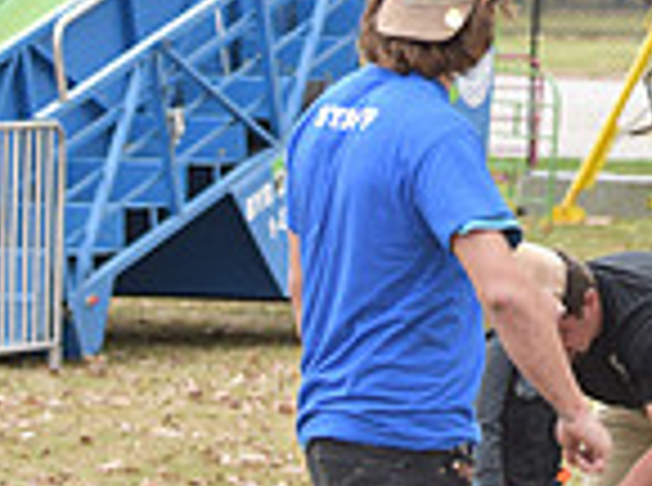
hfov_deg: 5.4
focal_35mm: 368
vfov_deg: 4.0
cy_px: -459
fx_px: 6914
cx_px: 652
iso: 200
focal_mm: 82
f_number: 3.5
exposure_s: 1/400
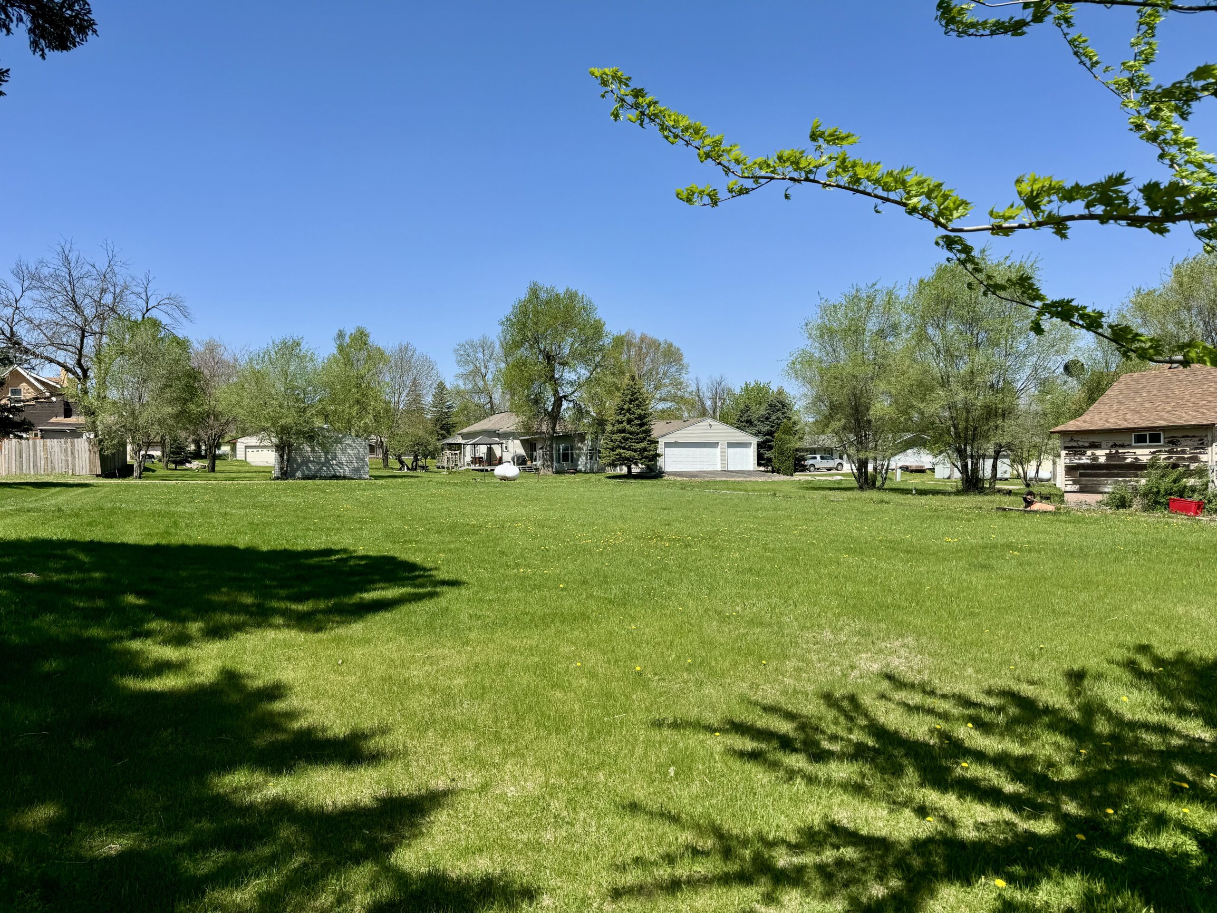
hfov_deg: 71.6
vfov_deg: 56.8
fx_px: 844
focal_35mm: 24
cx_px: 608
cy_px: 456
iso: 80
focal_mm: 6.76
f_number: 1.78
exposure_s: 1/4310
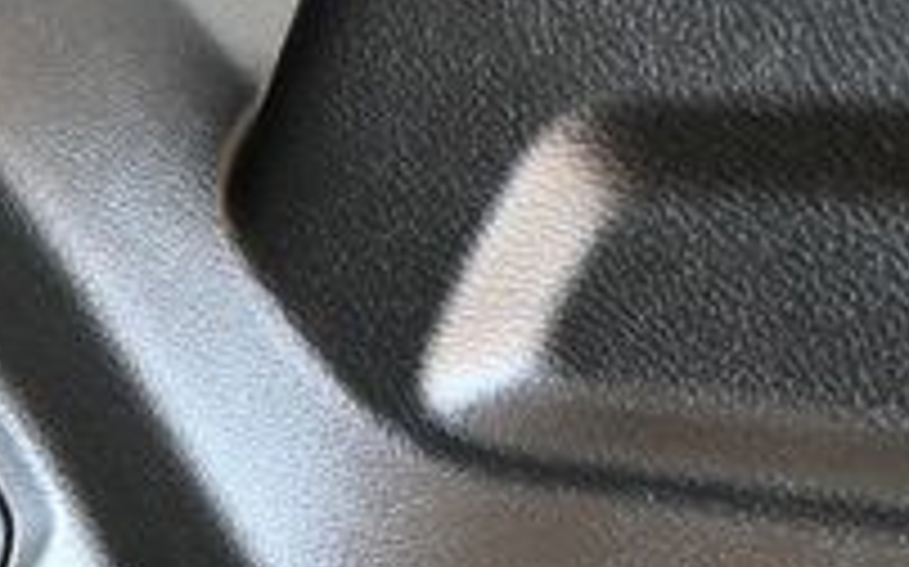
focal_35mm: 97
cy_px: 832
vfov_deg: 12.8
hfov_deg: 18.6
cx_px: -504
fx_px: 2402
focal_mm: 20
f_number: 3.8
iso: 3200
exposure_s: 1/100
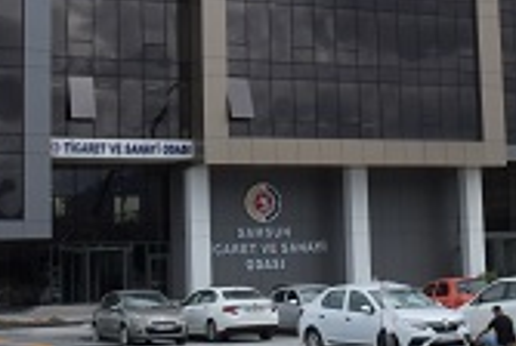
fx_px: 1235
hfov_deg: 23.2
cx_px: 436
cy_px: 83
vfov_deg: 15.9
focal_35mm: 86
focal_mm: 16
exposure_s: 1/400
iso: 640
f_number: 20
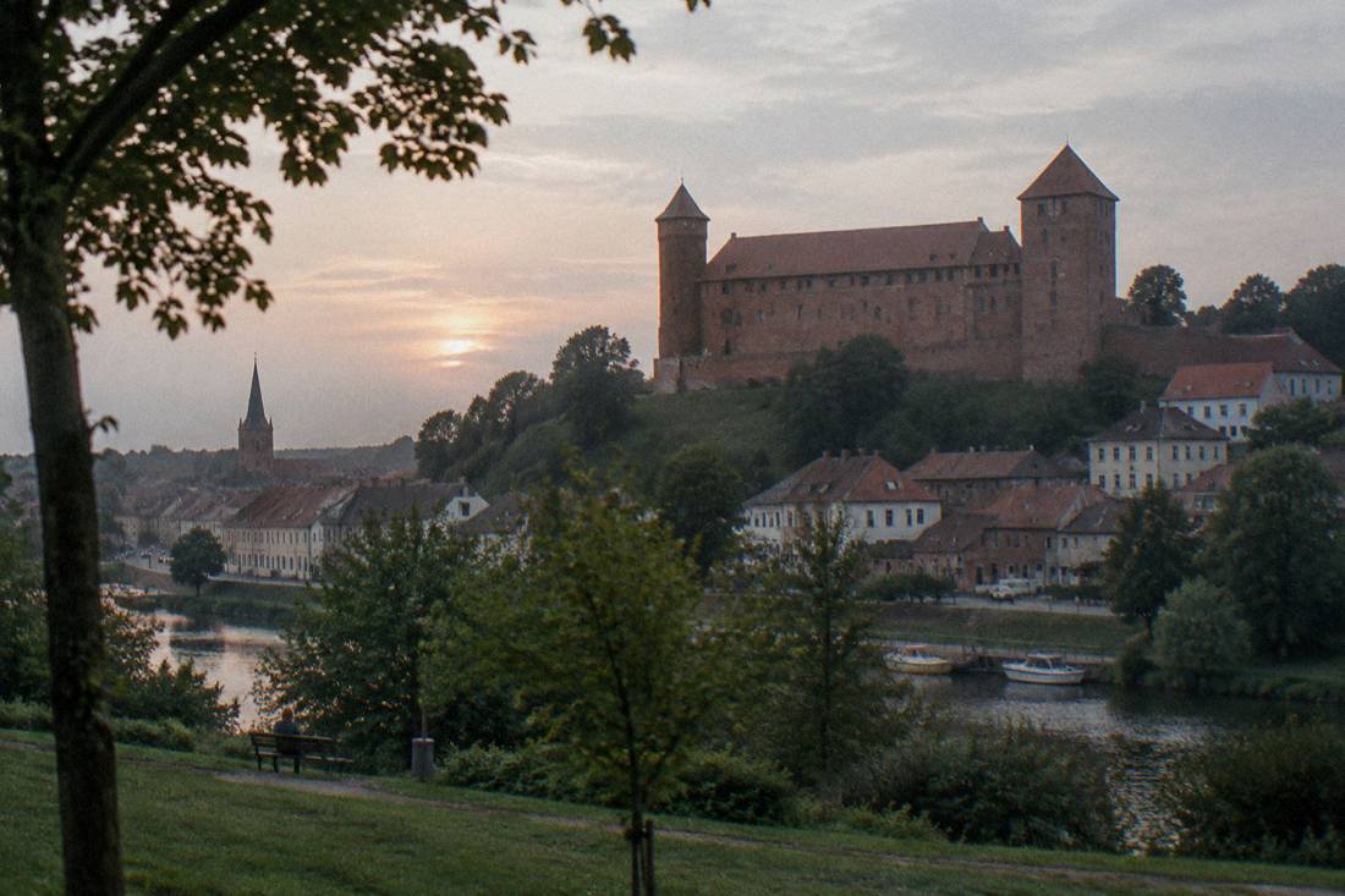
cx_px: 672
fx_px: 3922
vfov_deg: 13.0
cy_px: 448
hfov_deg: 19.5
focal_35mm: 105
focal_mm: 105
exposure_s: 1/100
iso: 2500
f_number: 2.8
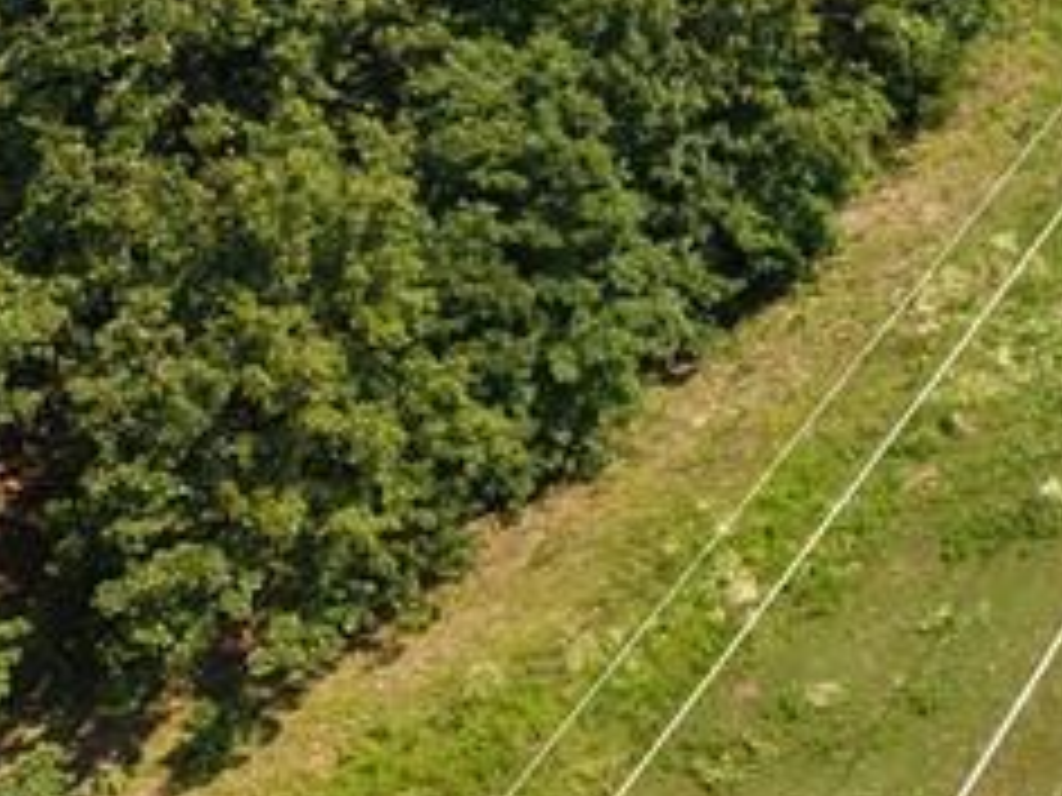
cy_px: -40
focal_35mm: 104
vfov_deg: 14.0
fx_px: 3191
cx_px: 1894
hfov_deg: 16.1
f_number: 1.8
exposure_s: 1/240
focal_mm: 8.67
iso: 100
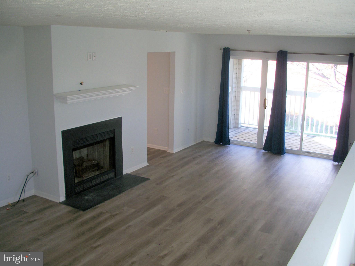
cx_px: 178
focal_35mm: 35
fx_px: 359
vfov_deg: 40.7
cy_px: 133
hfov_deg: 52.6
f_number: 3.1
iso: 80
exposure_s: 1/30
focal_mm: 6.3
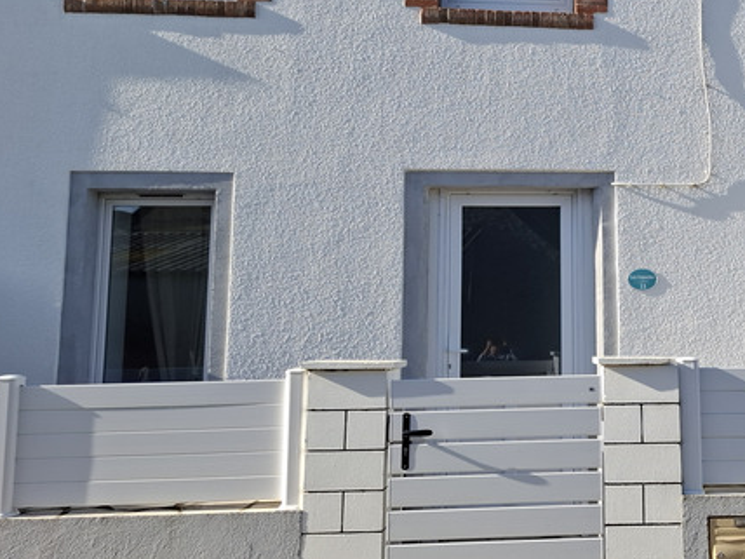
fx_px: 925
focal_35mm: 43
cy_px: 209
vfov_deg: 33.4
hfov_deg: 41.8
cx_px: 604
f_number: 1.8
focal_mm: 5.54
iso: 50
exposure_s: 1/902
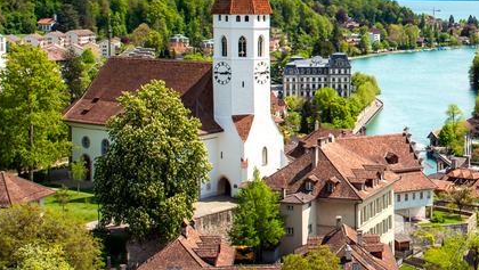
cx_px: 497
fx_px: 953
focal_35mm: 75
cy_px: -37
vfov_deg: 15.6
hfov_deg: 26.4
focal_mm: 24
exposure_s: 1/400
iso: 100
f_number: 8
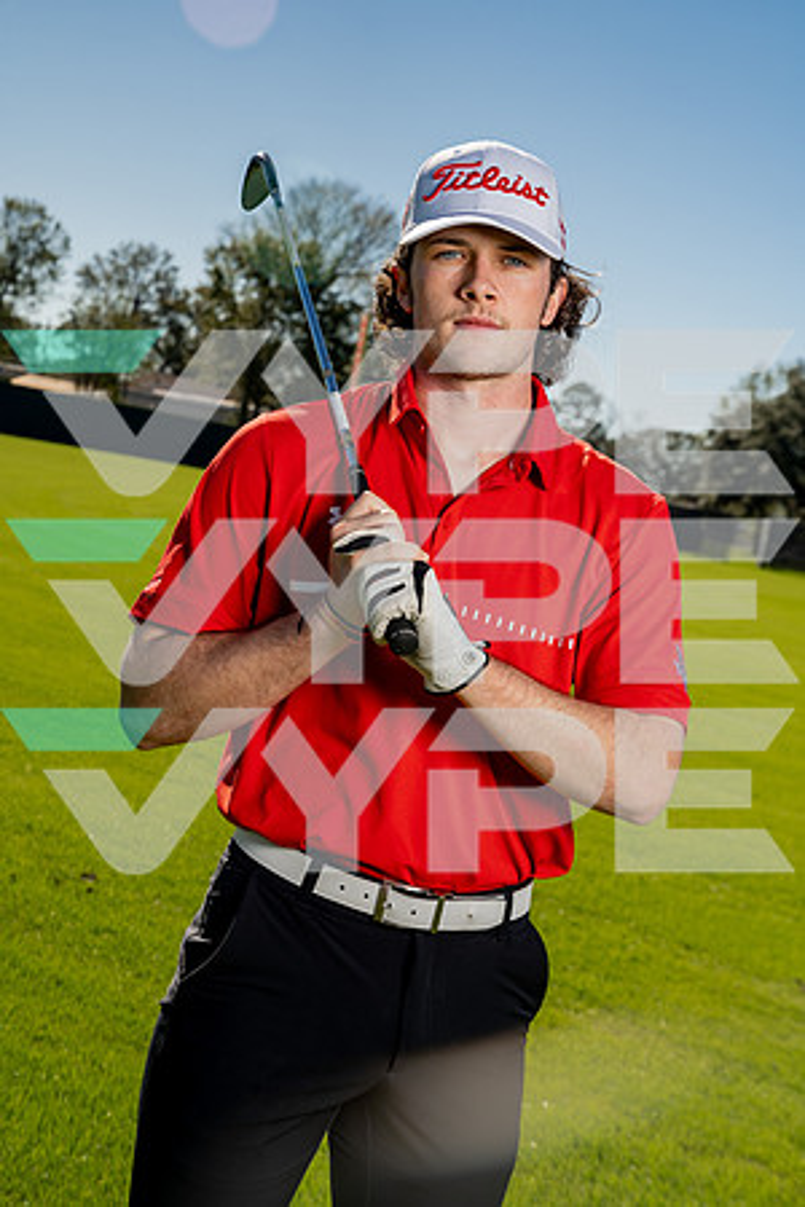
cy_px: 604
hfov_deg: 21.2
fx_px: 2146
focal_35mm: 64
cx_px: 402
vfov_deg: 31.4
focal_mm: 64
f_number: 8
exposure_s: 1/250
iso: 100
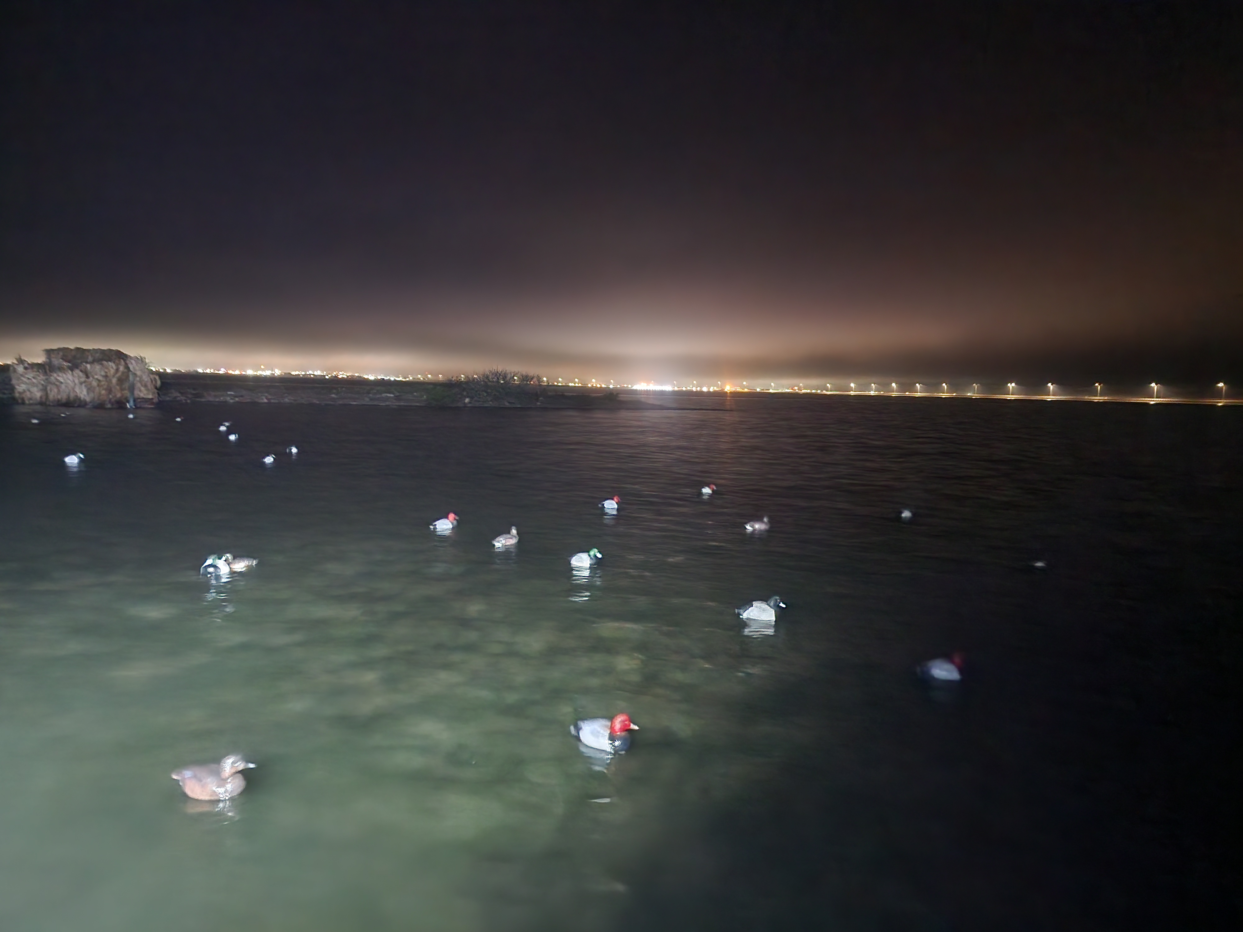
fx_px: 826
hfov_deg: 73.9
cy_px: 466
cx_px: 622
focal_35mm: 23
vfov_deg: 58.9
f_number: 1.8
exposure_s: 1/6
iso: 2000
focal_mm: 6.4
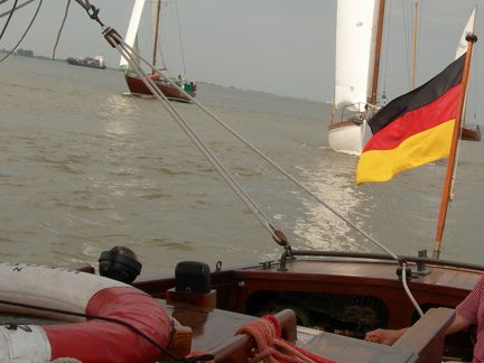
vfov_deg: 19.2
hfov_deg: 25.5
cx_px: 339
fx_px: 1063
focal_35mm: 76
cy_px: 81
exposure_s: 1/733
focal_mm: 8.5
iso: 50
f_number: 4.9
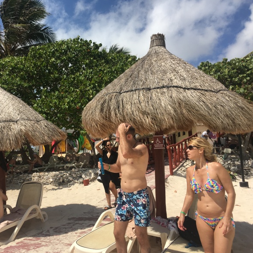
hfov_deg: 46.4
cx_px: 82
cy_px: 127
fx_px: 289
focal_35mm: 35
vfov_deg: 47.2
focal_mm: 4.15
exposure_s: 1/2653
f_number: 2.2
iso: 25
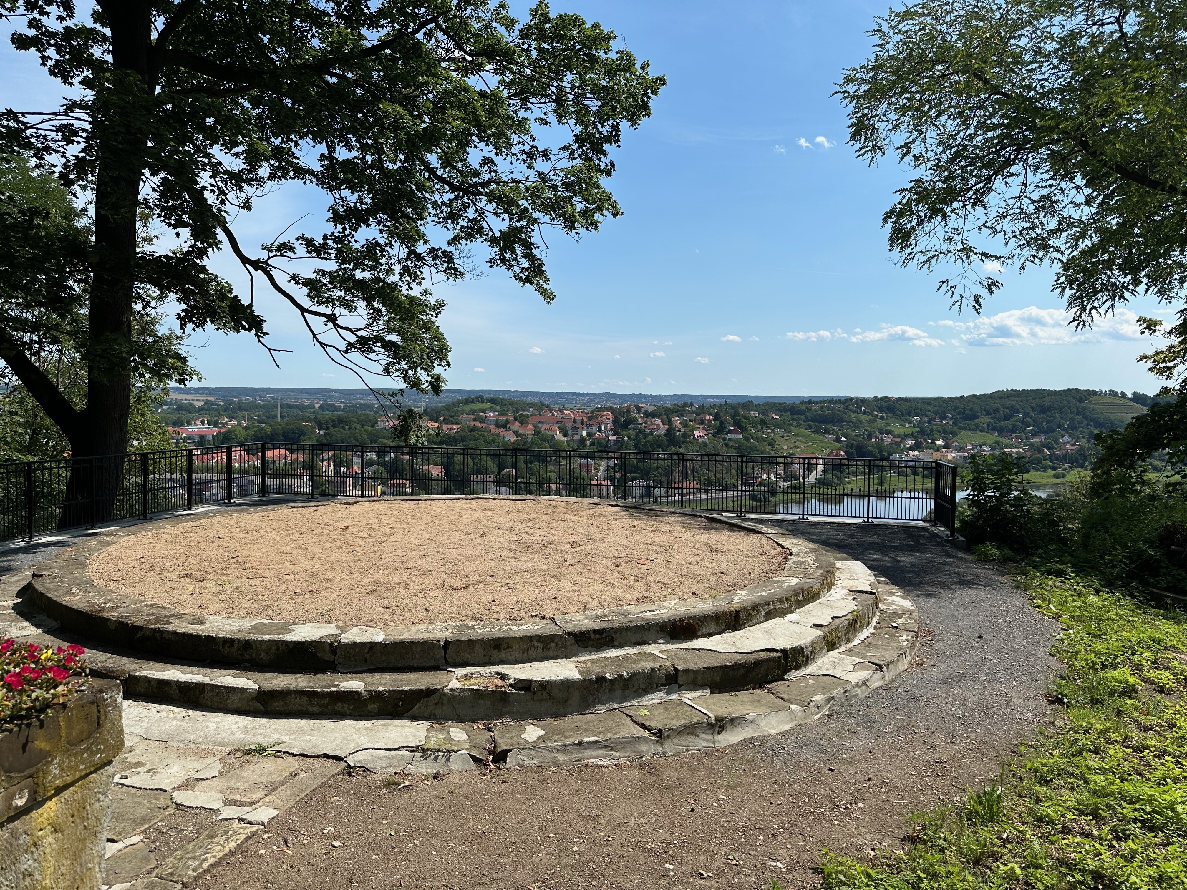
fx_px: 823
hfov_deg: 71.6
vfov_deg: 56.8
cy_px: 445
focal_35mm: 24
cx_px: 594
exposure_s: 1/6211
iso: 80
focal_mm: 6.86
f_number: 1.78
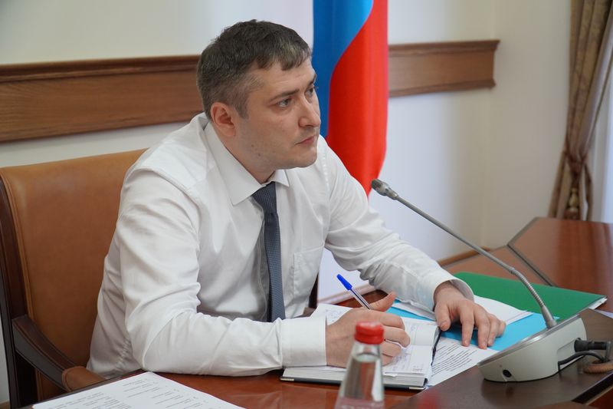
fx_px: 894
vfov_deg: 25.7
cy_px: 204
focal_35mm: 52
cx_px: 306
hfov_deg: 37.9
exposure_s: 1/160
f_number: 4
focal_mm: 35
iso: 1600
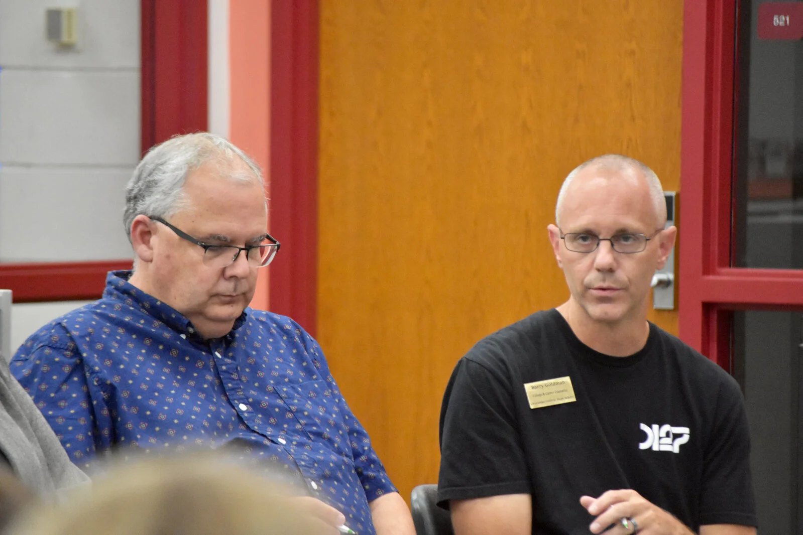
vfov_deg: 5.6
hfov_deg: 8.3
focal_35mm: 248
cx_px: 402
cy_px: 268
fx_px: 5520
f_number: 5.3
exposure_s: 1/250
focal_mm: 165
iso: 6400
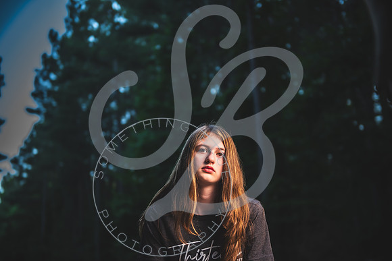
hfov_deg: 36.2
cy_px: 130
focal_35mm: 55
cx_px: 196
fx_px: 599
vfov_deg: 24.6
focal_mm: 55
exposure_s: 1/320
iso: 500
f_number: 2.8
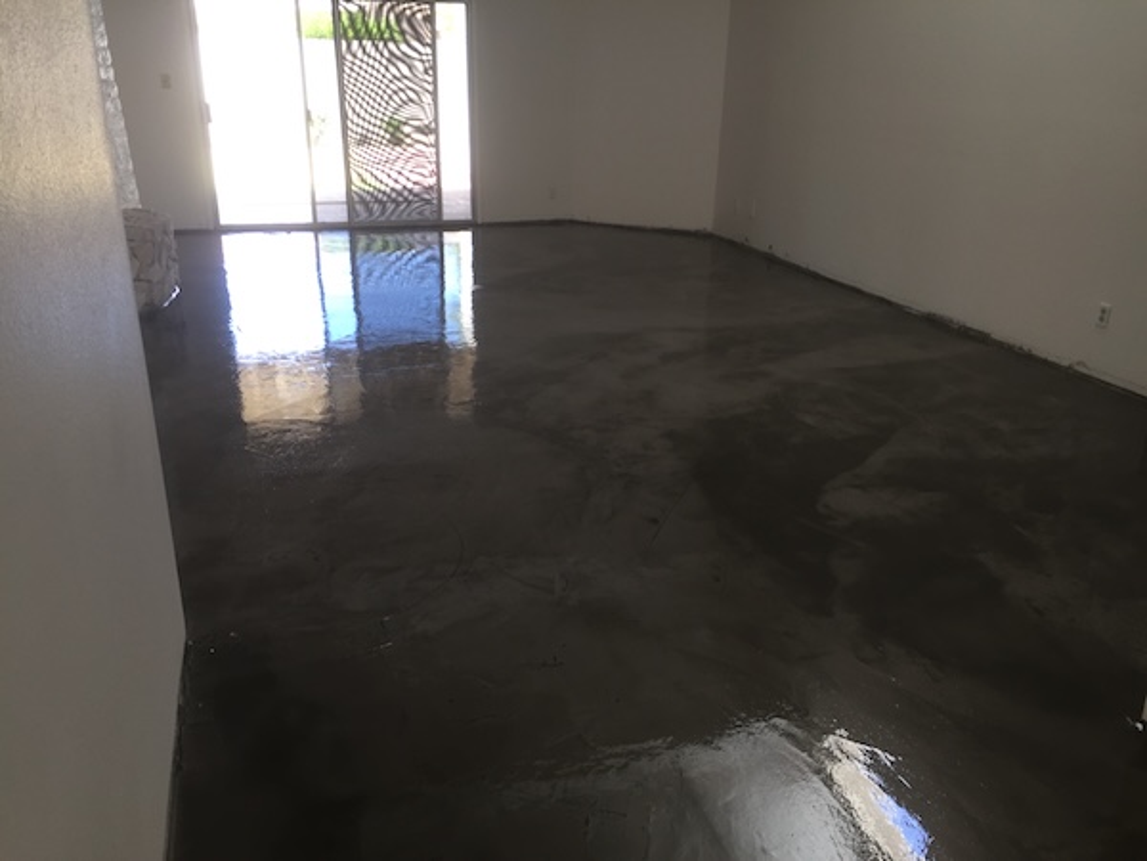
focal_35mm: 29
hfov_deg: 61.7
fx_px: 961
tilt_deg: -16.5
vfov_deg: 48.2
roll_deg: -2.0
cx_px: 574
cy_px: 430
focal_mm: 4.15
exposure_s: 1/40
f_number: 2.2
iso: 32
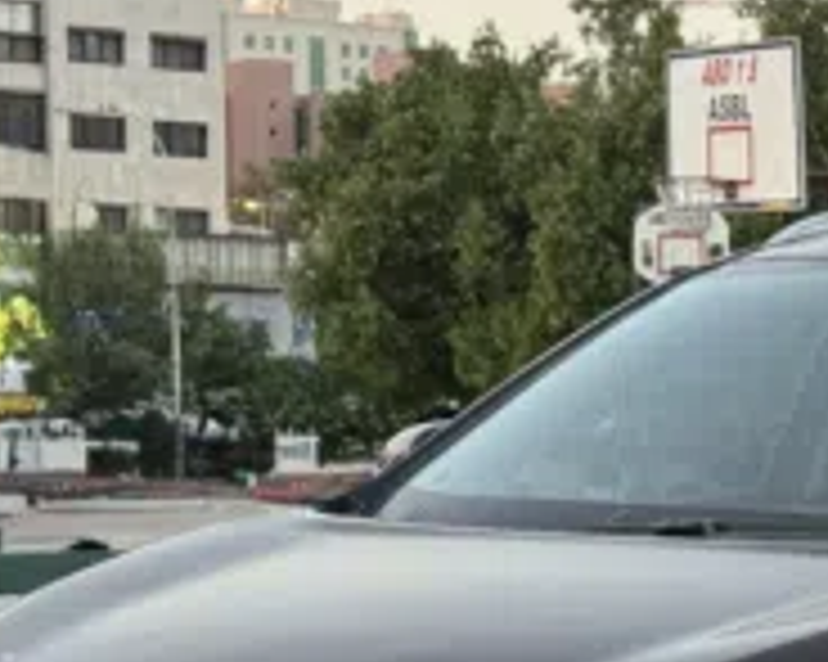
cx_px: 972
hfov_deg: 11.6
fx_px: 3992
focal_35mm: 163
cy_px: 770
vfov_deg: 9.4
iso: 80
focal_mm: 6.76
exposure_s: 1/121
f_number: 1.78
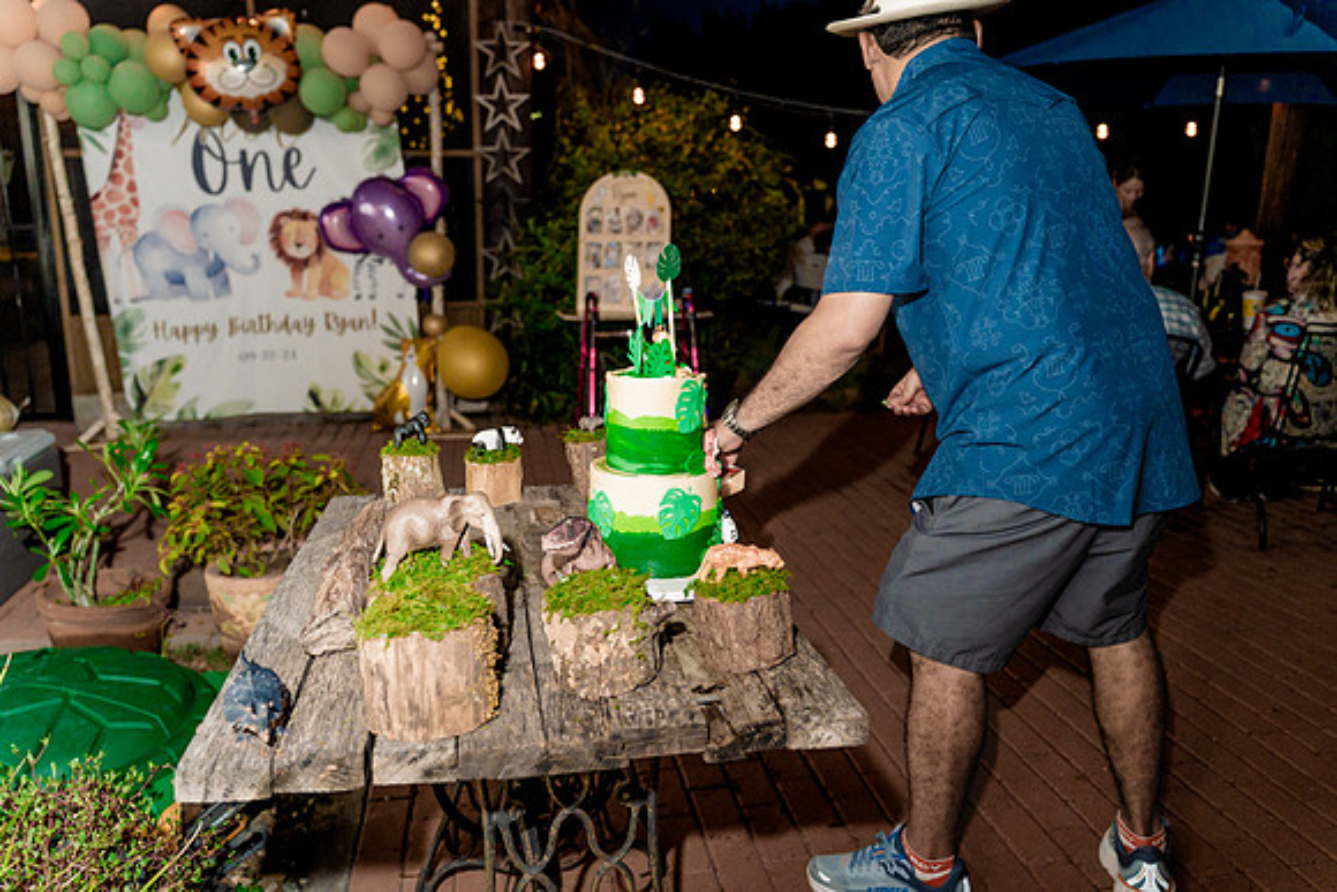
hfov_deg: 65.5
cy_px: 446
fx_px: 1040
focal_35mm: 28
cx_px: 668
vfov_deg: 46.4
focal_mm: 28
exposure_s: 1/200
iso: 2000
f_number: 3.2
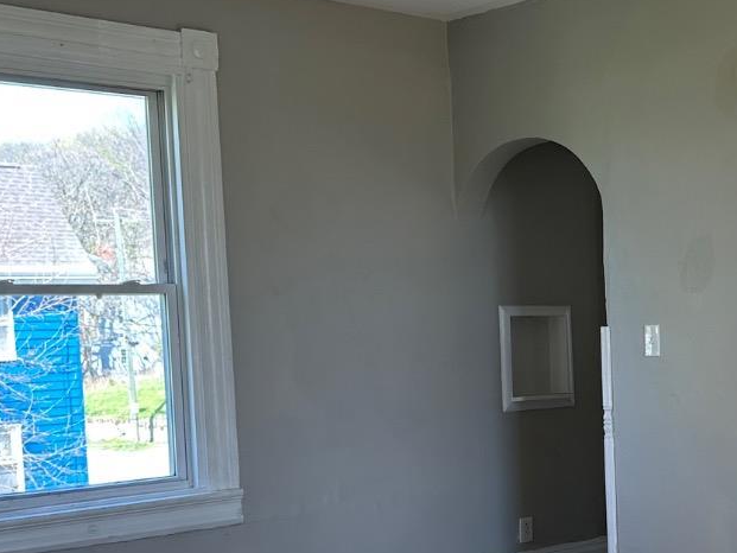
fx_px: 1235
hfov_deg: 31.5
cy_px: 412
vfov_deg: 25.0
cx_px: 675
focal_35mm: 58
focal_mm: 6.86
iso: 100
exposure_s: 1/161
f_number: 1.78
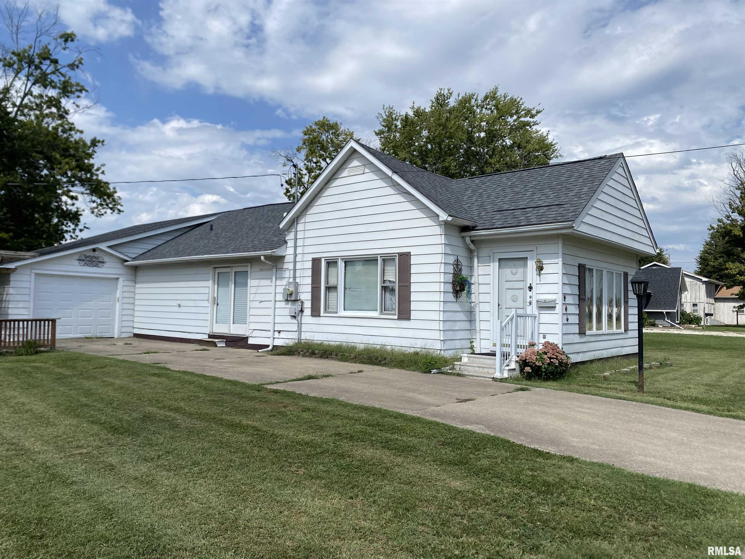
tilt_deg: +4.1
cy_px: 280
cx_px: 372
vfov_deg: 53.1
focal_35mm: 26
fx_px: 560
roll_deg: -1.4
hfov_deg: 67.3
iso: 32
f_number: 1.8
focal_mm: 4.25
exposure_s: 1/5025
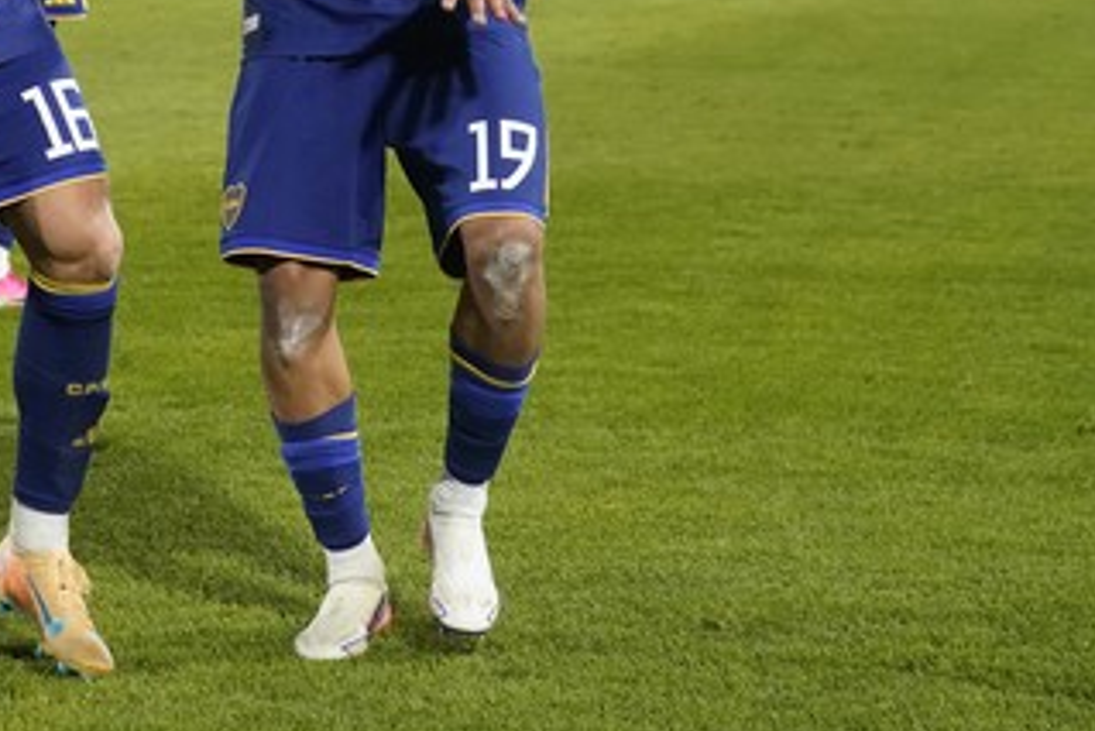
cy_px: -55
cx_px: 302
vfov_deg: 8.6
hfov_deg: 13.0
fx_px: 4808
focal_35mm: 158
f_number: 5.6
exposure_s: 1/1000
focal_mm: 70
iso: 5000
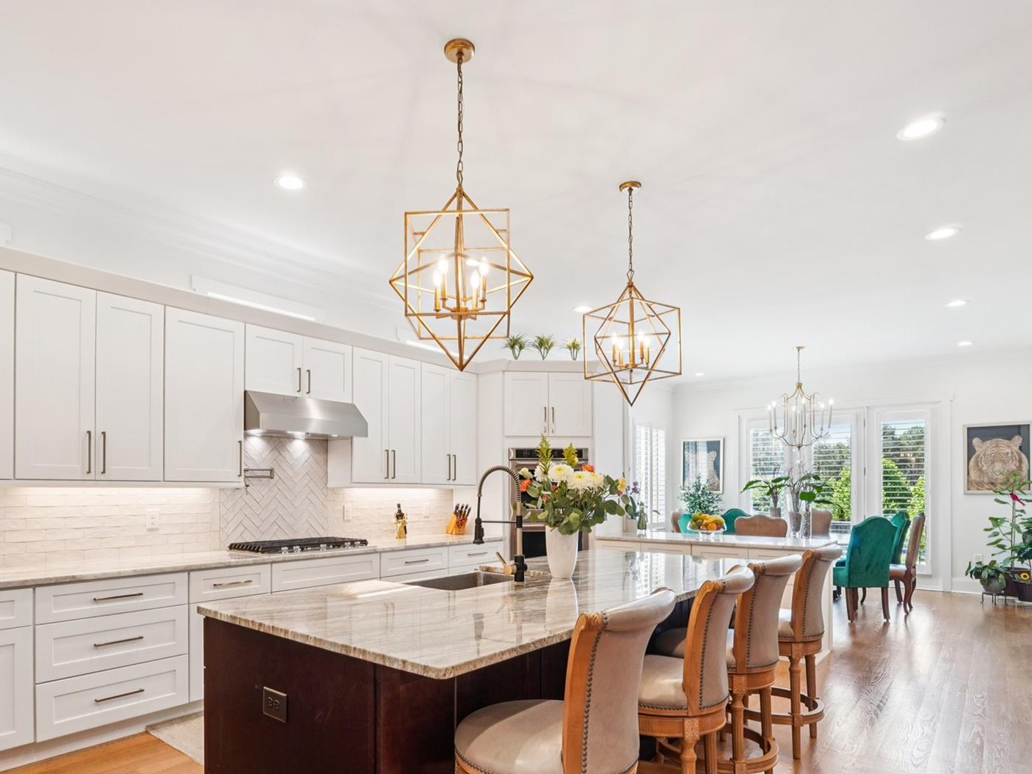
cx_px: 459
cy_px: 489
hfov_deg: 78.7
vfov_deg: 62.5
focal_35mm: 21
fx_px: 626
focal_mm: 10
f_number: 8
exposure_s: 1/20
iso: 400
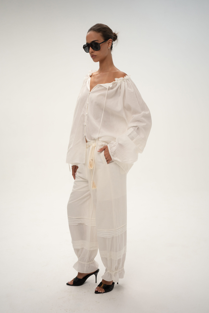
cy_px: 156
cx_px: 104
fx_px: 392
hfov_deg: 29.9
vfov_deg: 43.6
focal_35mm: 45
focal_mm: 45
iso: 500
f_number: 8
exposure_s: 1/160
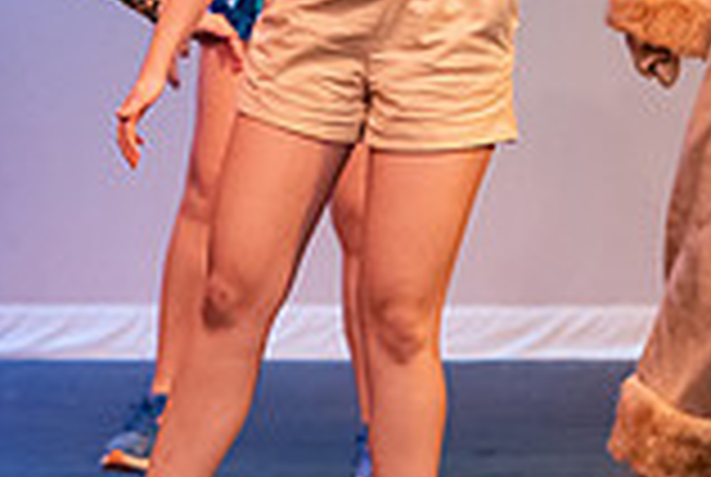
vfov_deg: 2.9
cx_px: 324
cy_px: -164
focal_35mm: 476
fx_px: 9419
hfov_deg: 4.3
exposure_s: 1/250
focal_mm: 130
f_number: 3.5
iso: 4000
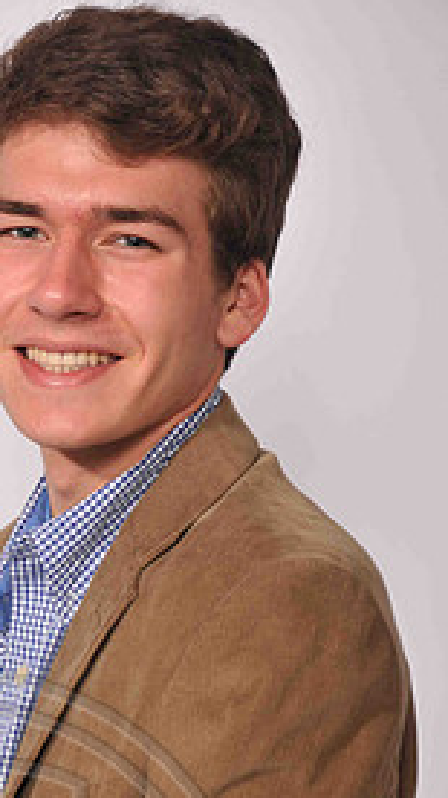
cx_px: 85
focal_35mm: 205
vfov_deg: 10.5
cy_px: 578
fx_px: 4335
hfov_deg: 5.9
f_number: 5.6
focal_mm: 80
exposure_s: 1/160
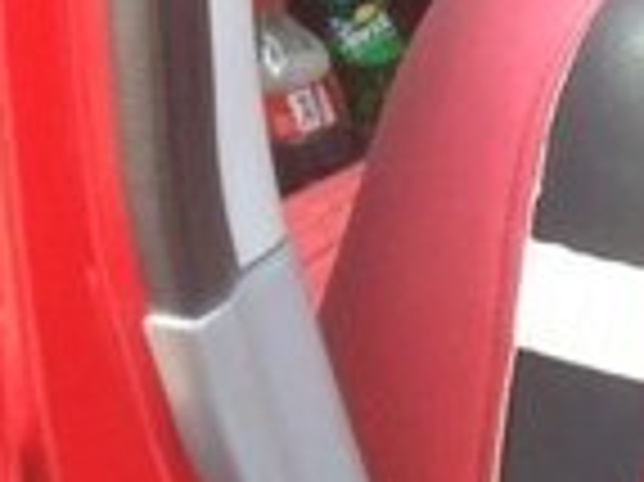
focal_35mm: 152
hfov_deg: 11.2
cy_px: 173
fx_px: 2825
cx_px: 1450
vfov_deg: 9.7
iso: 50
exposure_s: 1/30
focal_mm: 4.12
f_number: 2.4
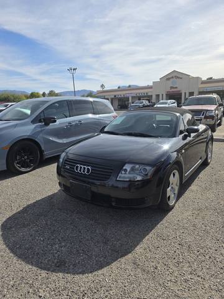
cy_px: 150
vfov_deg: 73.9
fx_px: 198
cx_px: 112
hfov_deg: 58.9
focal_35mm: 23
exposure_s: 1/7626
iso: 80
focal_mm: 6.3
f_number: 1.7
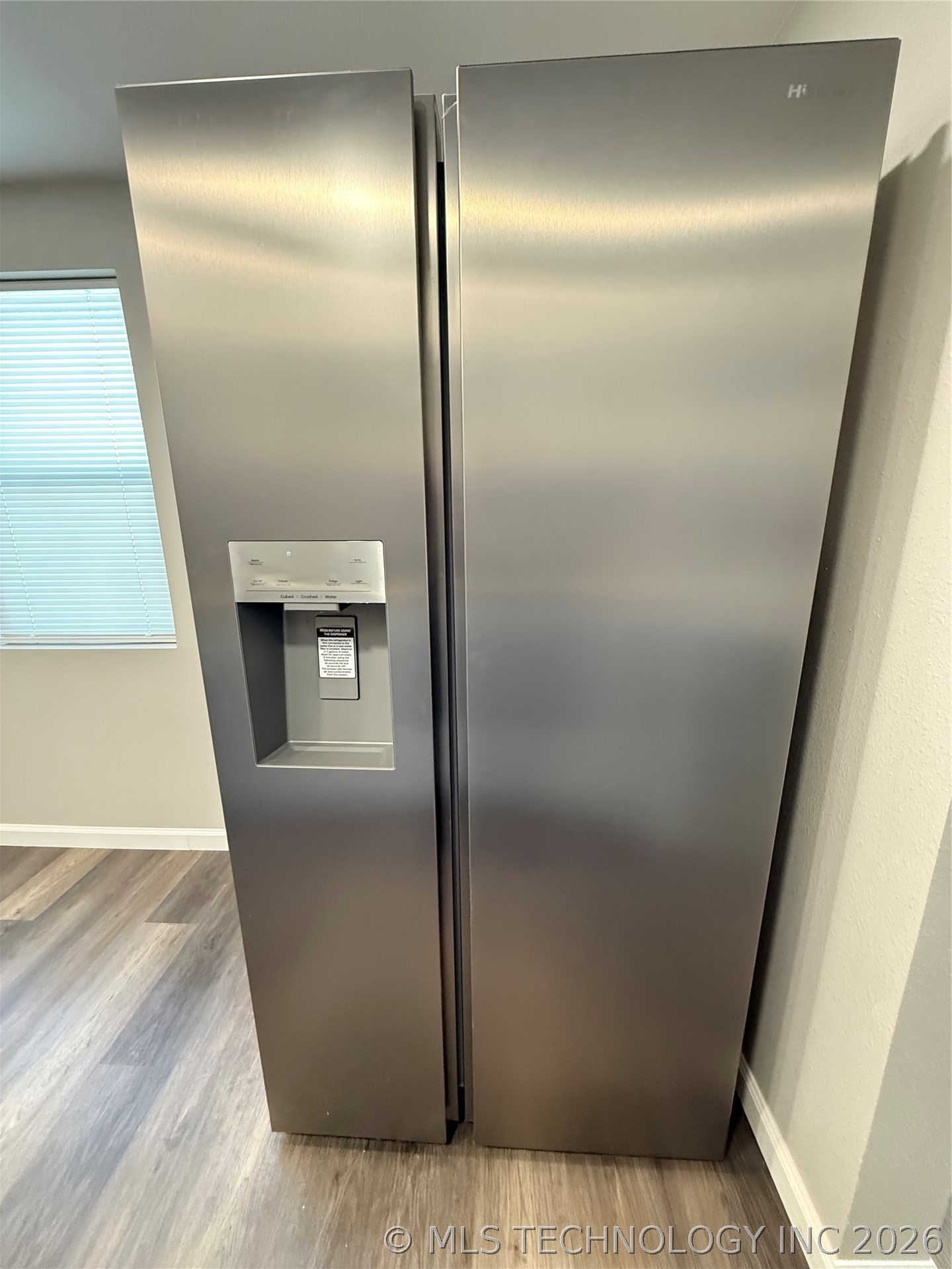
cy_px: 634
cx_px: 476
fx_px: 513
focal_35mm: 14
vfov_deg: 102.1
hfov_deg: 85.7
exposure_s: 1/60
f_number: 2.2
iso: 640
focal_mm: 2.22
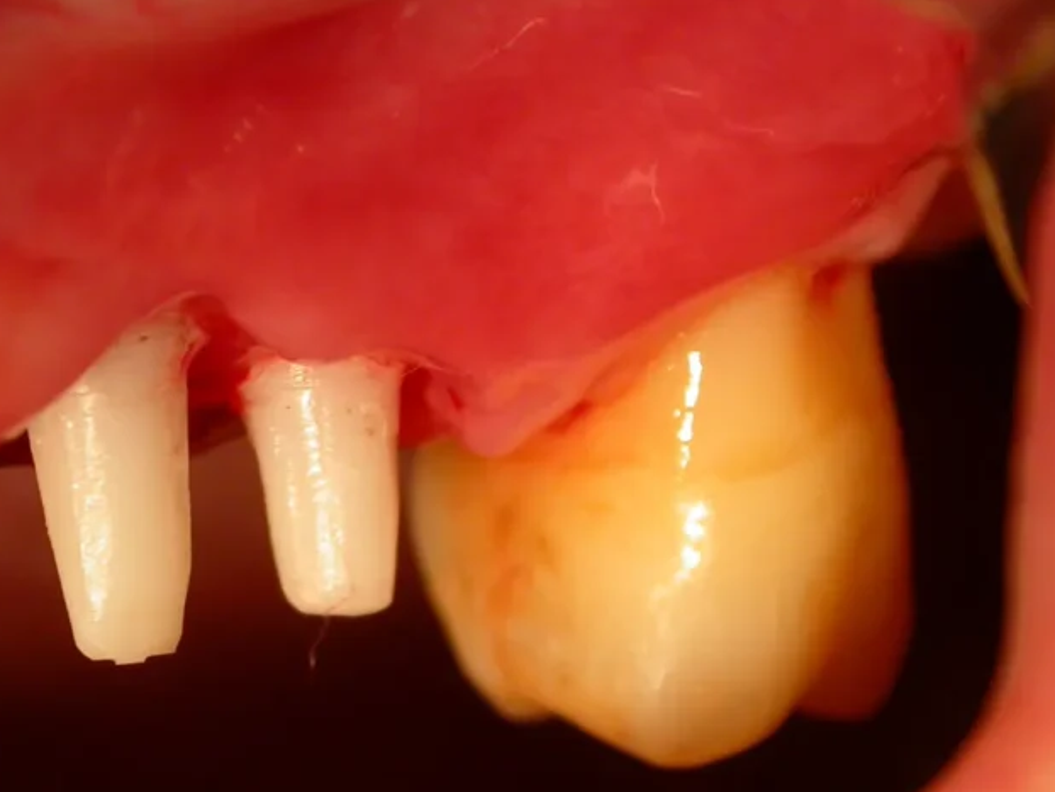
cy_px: 419
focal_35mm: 186
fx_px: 5671
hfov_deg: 10.6
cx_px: 219
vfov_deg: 8.0
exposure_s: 1/142
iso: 100
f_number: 4.8
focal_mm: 23.5
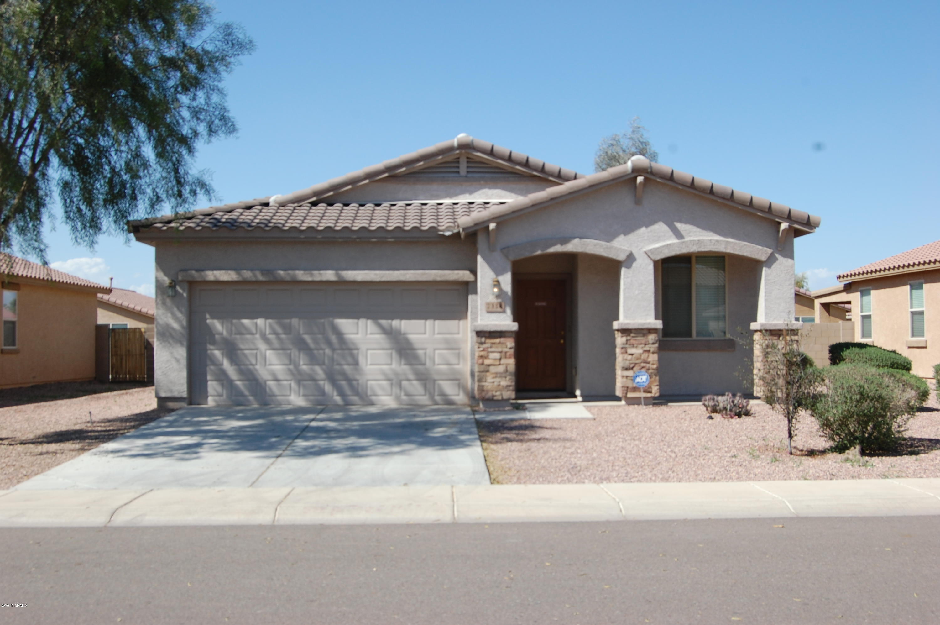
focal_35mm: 42
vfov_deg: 31.8
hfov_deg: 46.4
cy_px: 312
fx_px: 1096
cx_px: 470
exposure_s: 1/320
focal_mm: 28
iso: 200
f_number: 9
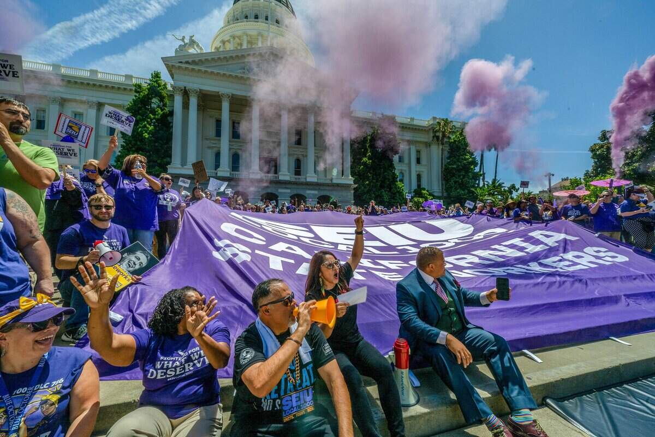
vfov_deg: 81.2
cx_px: 328
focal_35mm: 14
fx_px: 255
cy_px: 218
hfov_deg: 104.3
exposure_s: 1/400
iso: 400
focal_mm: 14
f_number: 18
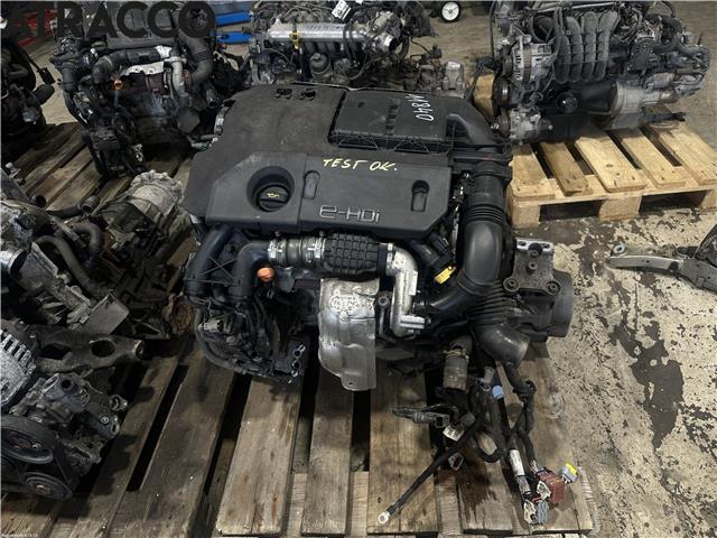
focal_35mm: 24
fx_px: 497
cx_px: 358
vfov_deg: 56.8
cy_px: 269
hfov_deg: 71.6
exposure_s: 1/100
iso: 80
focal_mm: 6.86
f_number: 1.78
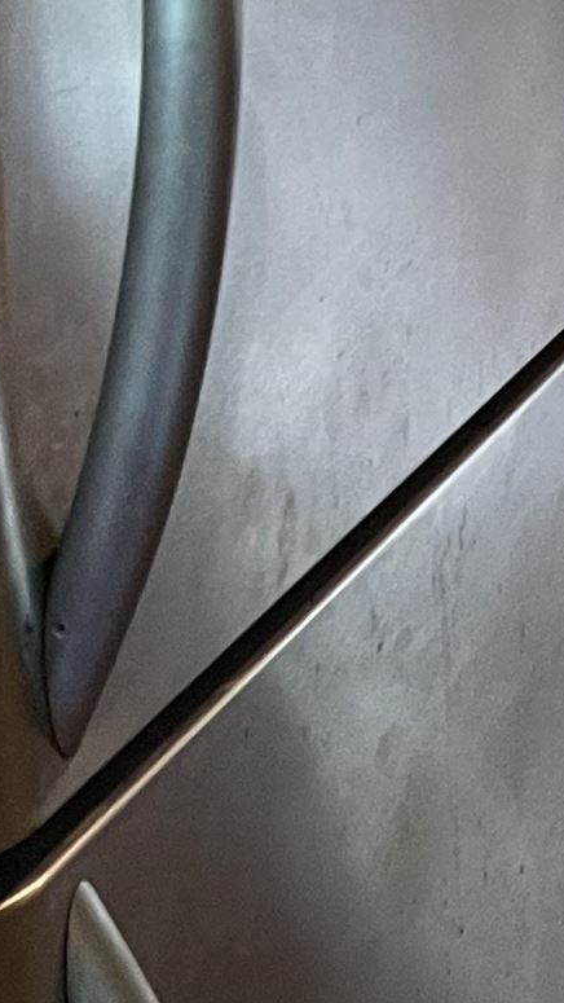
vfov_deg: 18.6
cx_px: 1639
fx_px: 2871
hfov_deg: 9.2
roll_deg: +0.5
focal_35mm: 108
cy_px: -259
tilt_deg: -3.2
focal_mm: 5.1
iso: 320
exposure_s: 1/60
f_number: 1.6
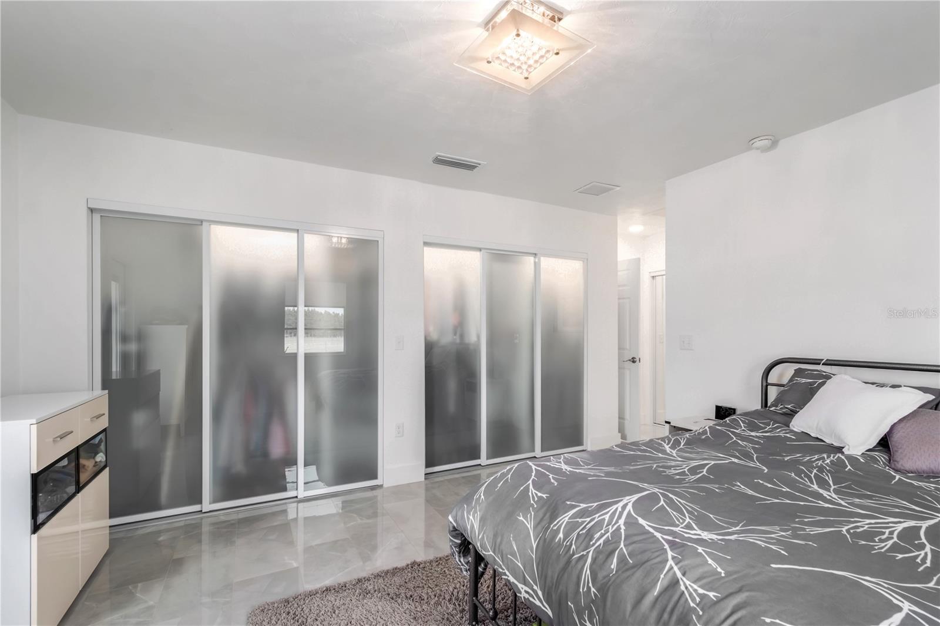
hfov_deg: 100.4
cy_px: 313
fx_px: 392
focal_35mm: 15
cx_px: 470
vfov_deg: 77.3
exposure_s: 1/2.5
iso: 250
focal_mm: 10
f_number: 9
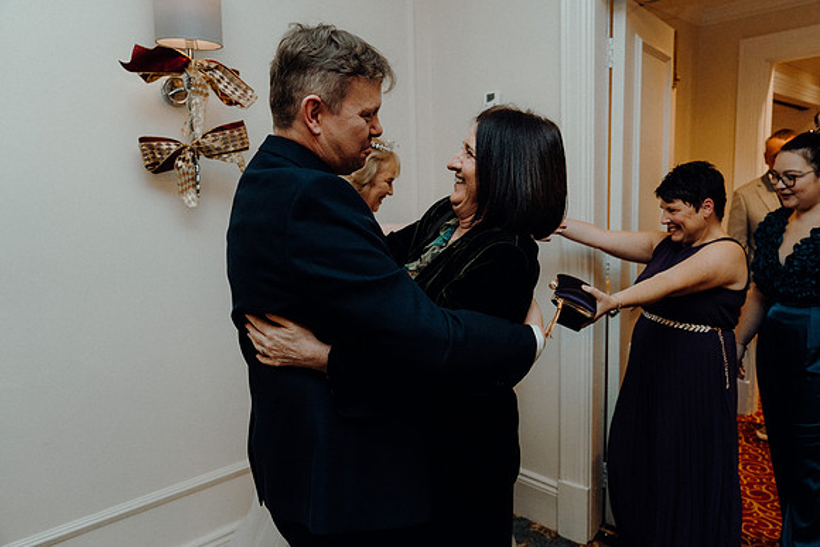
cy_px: 274
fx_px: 592
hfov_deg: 69.4
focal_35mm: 26
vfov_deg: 49.6
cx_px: 410
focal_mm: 26
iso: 2500
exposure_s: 1/200
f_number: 3.5
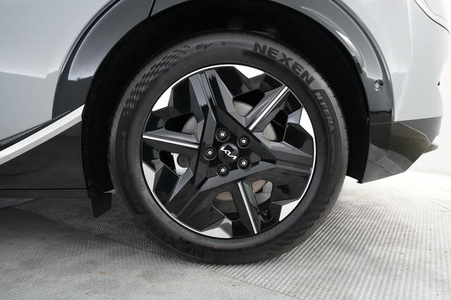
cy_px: 150
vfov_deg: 53.1
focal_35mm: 24
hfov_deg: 73.8
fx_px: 300
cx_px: 226
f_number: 2.8
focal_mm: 24
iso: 5000
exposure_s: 1/160
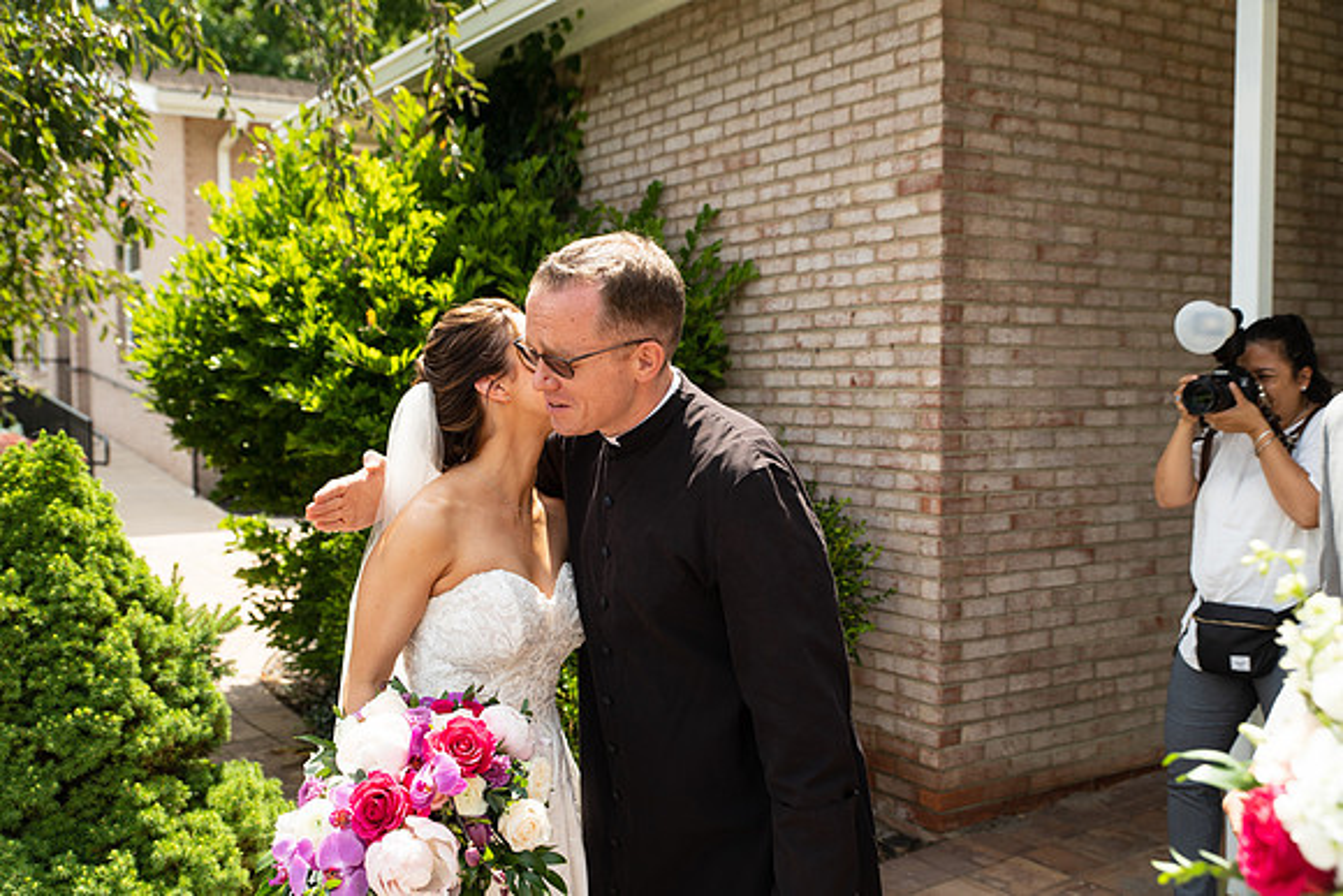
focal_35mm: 35
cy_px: 448
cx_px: 672
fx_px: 1306
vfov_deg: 37.9
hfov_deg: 54.4
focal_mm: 35
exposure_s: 1/400
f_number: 4
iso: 125
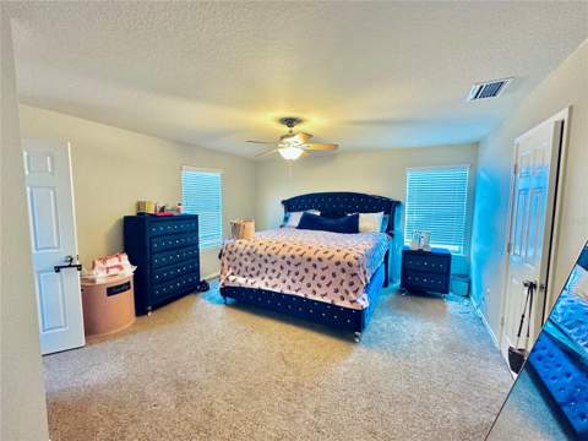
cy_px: 220
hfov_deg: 102.1
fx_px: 238
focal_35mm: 14
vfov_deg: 85.7
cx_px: 294
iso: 400
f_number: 2.2
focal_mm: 2.22
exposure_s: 1/60
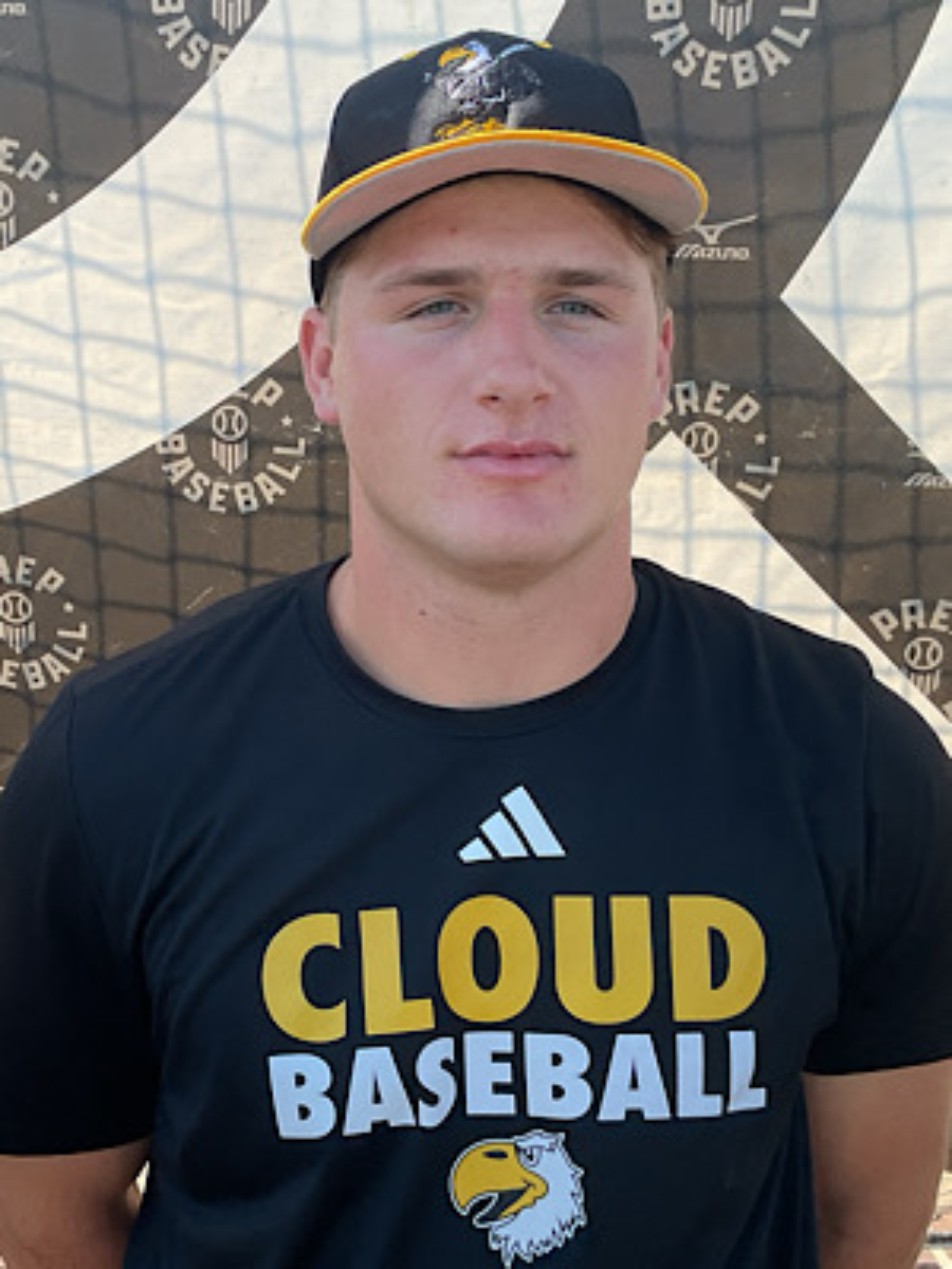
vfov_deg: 61.7
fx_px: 1063
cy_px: 634
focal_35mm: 29
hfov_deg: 48.2
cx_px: 476
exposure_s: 1/545
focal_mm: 3
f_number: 1.8
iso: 16
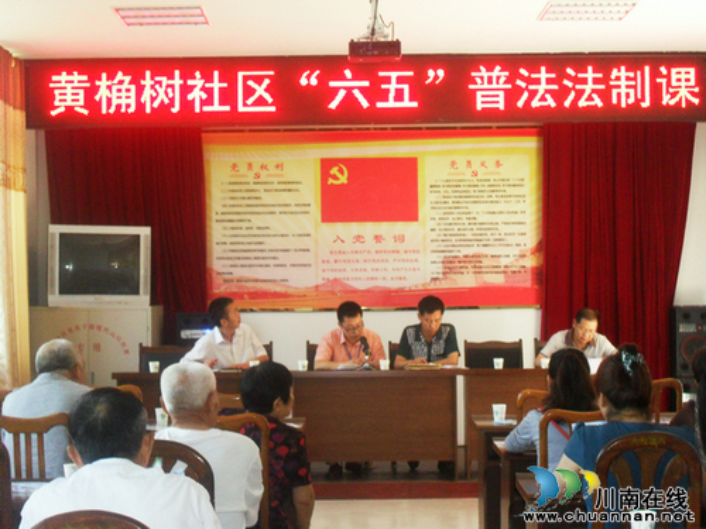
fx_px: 1346
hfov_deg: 29.4
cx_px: 353
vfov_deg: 22.3
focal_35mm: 66
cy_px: 264
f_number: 4.6
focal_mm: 11.7
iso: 240
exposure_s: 1/60
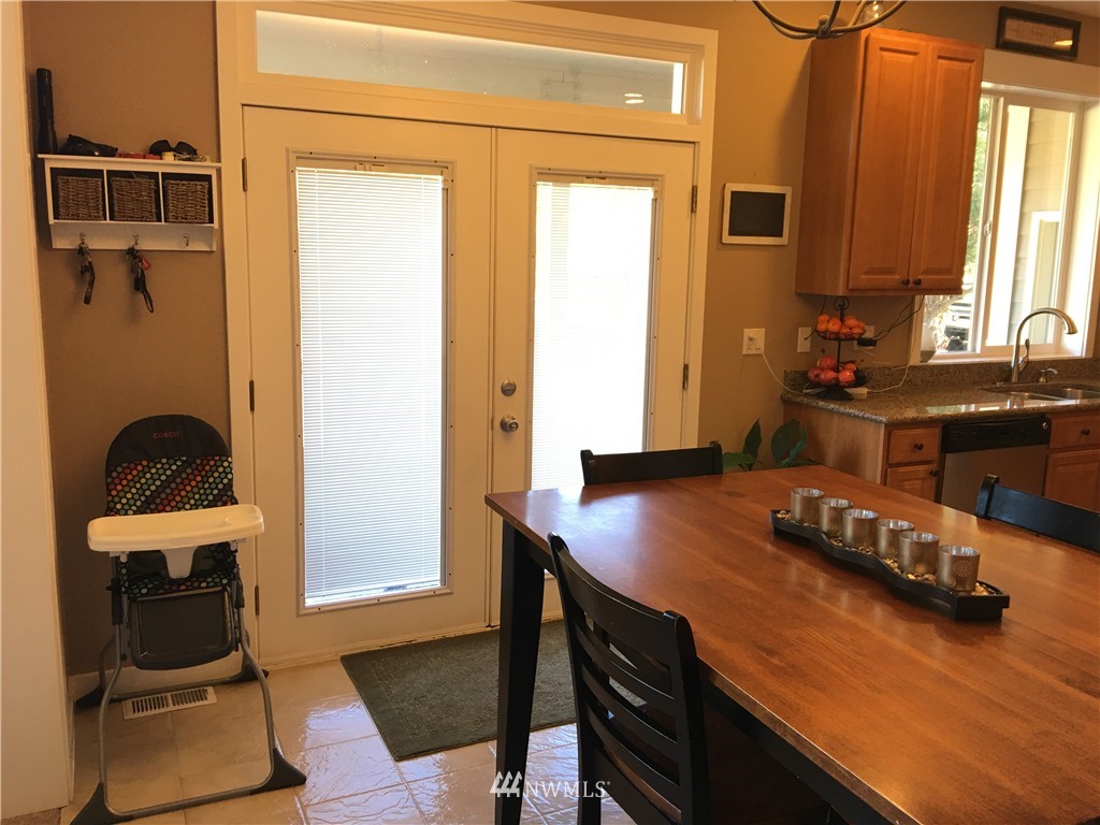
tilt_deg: -10.1
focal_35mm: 29
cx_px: 550
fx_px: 922
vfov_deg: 48.2
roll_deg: -1.2
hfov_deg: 61.7
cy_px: 412
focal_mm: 4.15
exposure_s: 1/15
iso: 32
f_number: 2.2
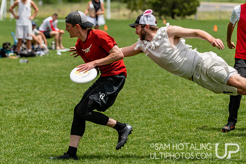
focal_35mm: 279
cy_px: 57
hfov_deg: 7.4
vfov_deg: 4.9
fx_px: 1904
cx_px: 73
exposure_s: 1/2500
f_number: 2.8
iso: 100
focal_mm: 130
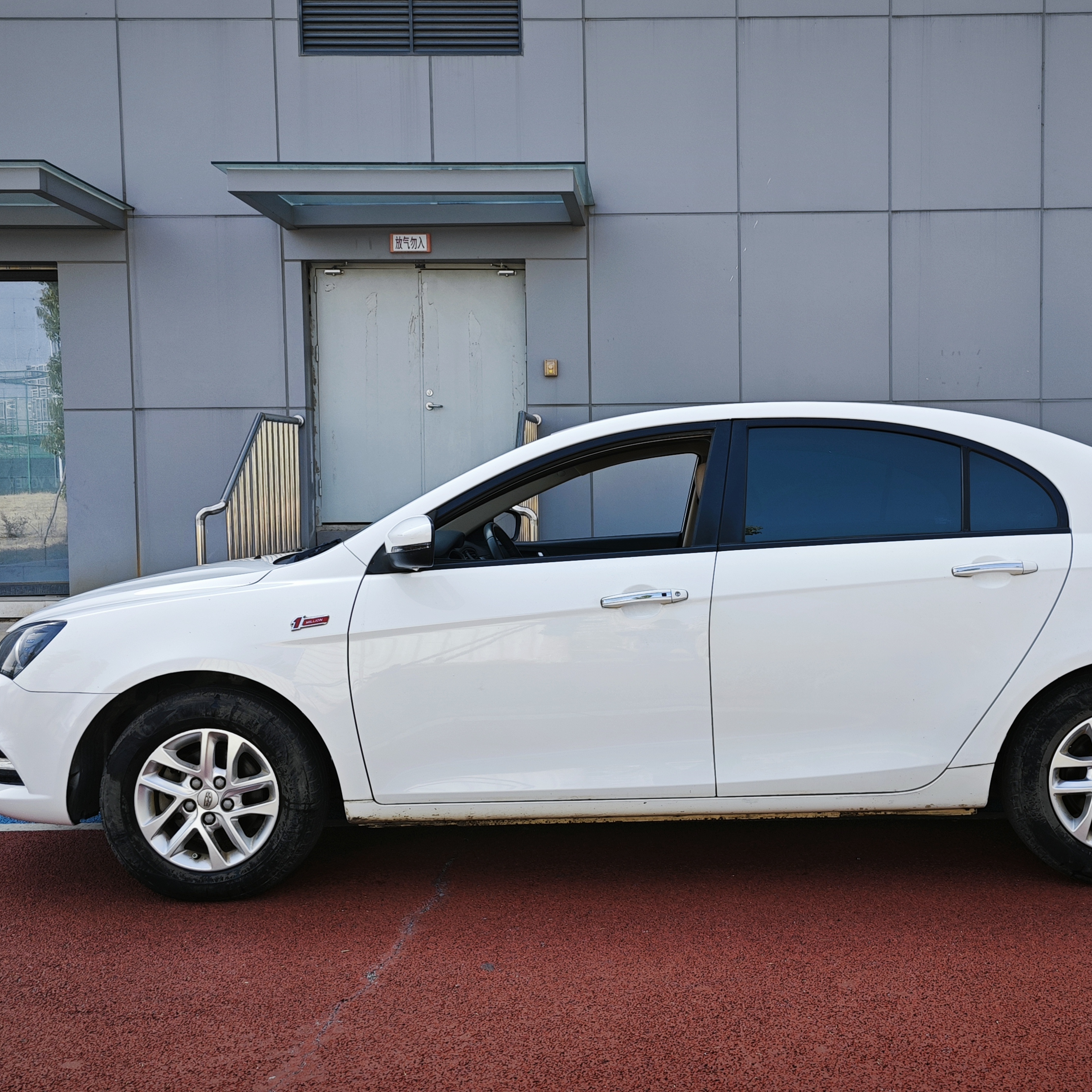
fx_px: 999
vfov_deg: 57.3
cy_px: 563
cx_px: 678
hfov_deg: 56.7
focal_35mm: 28
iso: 50
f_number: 1.8
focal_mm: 5.43
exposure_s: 1/679
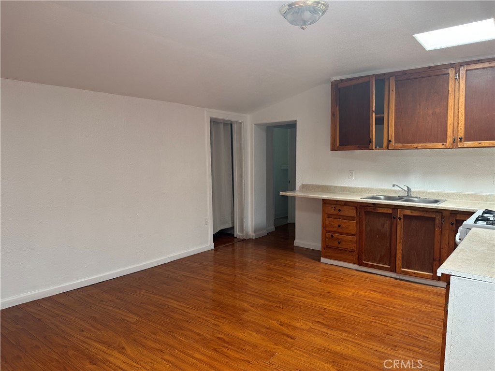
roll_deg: -0.1
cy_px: 186
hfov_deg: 71.6
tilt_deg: -4.5
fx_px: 343
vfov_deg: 56.8
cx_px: 248
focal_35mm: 24
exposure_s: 1/121
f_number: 1.78
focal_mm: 6.76
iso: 125
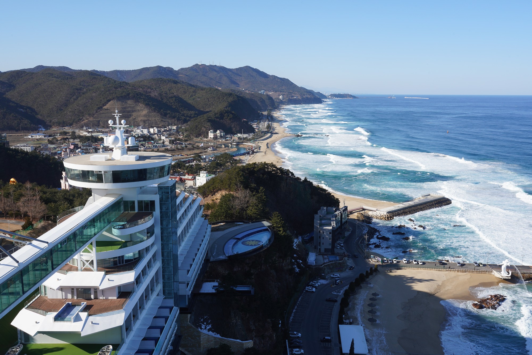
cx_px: 266
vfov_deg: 38.9
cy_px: 178
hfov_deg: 55.8
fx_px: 502
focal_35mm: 34
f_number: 18
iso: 200
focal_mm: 34
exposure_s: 1/100
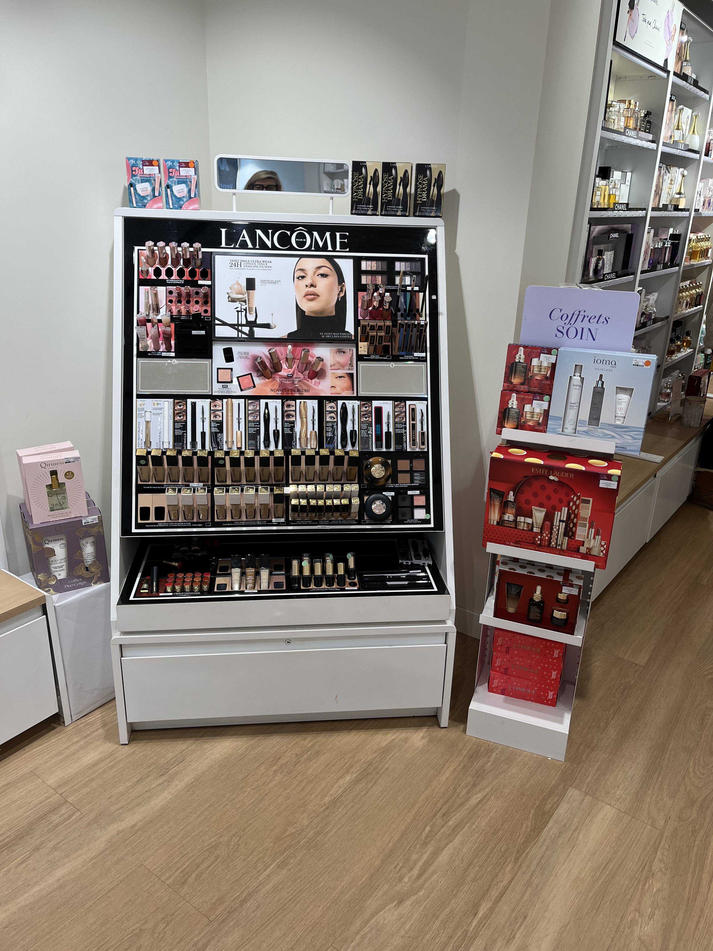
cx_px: 356
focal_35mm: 26
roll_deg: -1.5
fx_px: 714
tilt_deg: -22.4
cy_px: 476
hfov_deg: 53.1
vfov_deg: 67.3
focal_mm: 5.1
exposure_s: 1/248
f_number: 1.6
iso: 50
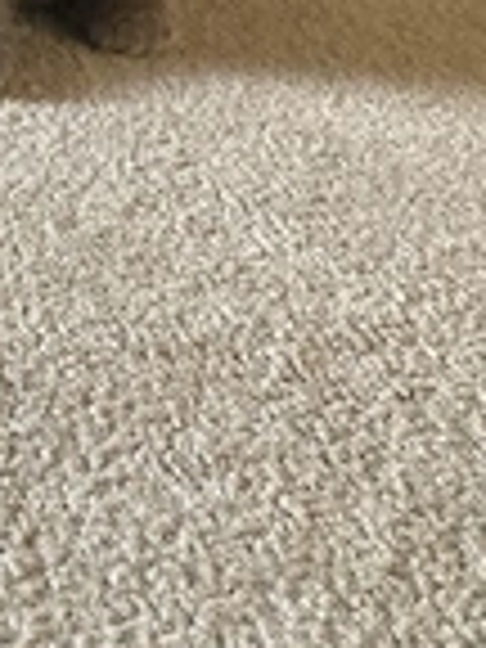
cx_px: -22
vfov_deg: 26.4
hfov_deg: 19.7
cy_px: 104
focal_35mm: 72
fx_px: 1348
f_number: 1.8
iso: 200
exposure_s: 1/60
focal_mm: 4.25
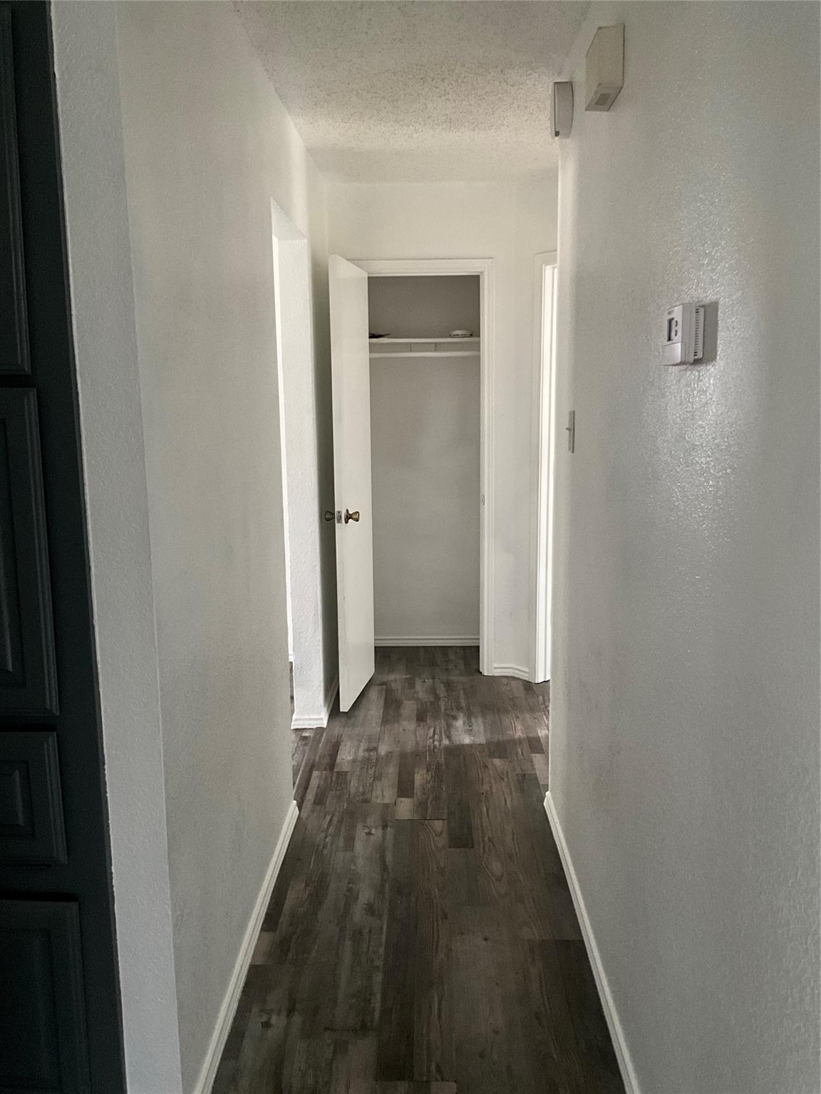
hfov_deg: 48.2
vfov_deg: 61.7
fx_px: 917
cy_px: 547
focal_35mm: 29
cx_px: 410
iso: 320
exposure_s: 1/42
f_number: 1.8
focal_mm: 3
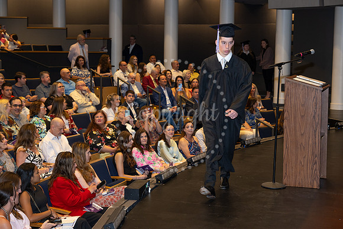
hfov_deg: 32.9
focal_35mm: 61
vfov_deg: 22.3
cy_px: 114
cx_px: 172
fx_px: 581
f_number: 5
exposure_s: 1/80
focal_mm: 61
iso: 1000
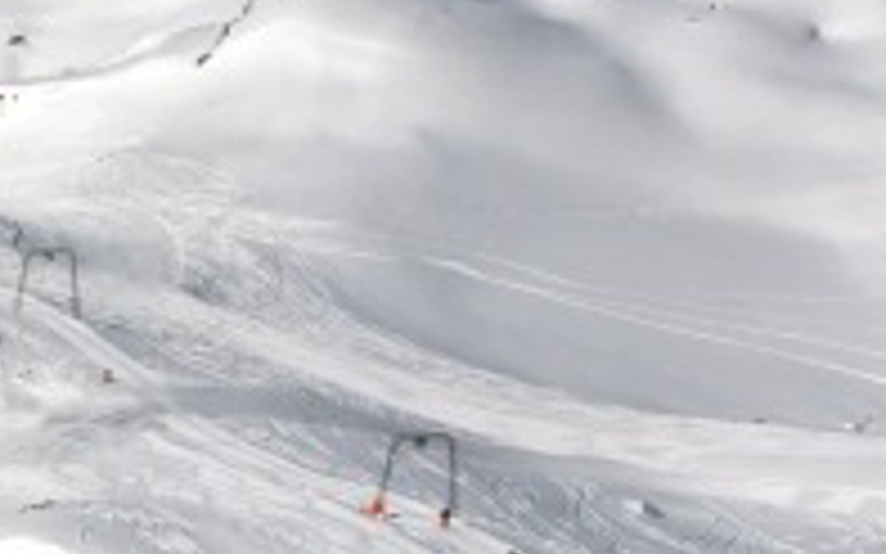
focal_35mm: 155
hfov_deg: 12.9
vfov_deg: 8.4
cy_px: 423
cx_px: -342
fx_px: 3742
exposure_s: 1/2000
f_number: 4.5
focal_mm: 6.17
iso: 80
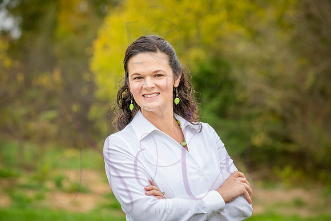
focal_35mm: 92
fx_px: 846
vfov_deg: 14.9
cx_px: 166
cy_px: 110
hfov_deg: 22.1
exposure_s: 1/800
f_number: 4.5
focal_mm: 92
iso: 1000
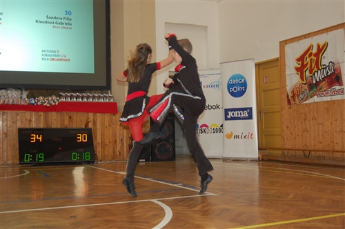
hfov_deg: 41.2
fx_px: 459
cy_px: 114
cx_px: 172
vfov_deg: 28.0
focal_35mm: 48
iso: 400
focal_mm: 32
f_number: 4.5
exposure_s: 1/60
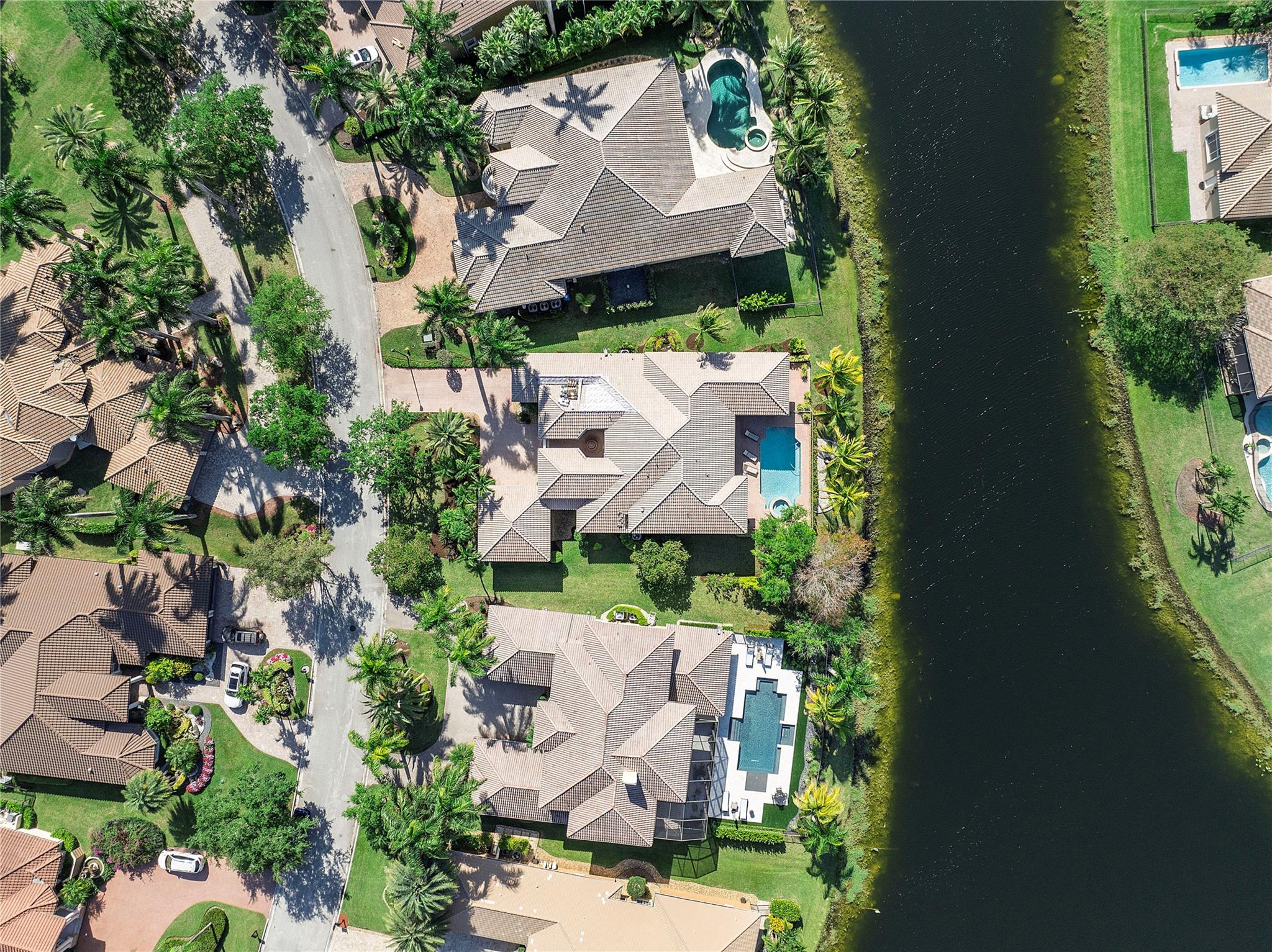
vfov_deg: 56.8
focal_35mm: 24
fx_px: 881
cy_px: 476
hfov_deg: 71.6
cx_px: 636
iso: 120
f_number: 2.8
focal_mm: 12.29
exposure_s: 1/1250
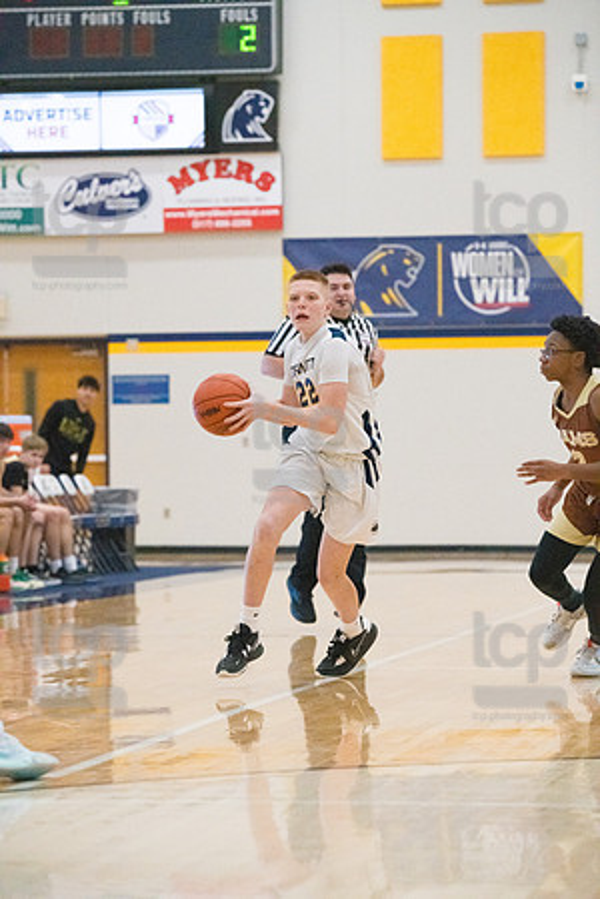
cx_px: 300
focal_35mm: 150
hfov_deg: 9.1
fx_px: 3750
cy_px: 450
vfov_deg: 13.7
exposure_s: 1/1600
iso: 10000
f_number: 4.5
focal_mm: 150
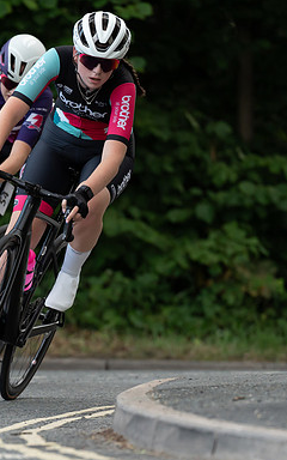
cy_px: 361
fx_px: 6020
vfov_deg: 4.4
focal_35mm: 481
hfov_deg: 2.7
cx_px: 7
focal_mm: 200
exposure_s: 1/800
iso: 1000
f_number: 3.2
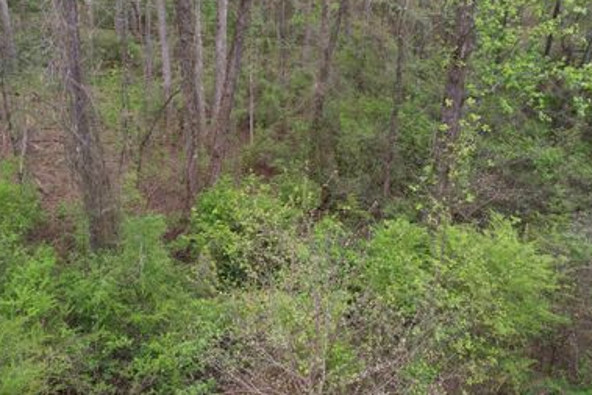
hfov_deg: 63.4
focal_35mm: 29
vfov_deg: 44.6
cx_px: 256
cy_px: 144
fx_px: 477
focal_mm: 8.38
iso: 100
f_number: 2.8
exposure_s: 1/160
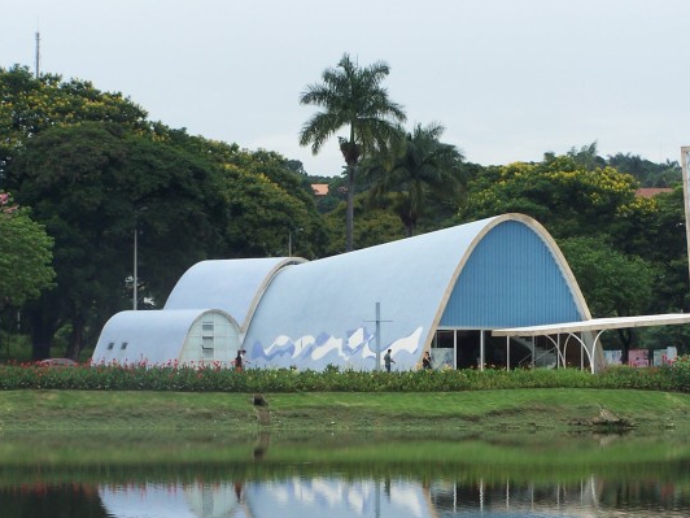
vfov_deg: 9.4
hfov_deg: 12.5
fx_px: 3149
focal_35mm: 158
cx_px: 453
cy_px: 332
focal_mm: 17.5
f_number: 4.5
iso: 80
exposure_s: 1/500
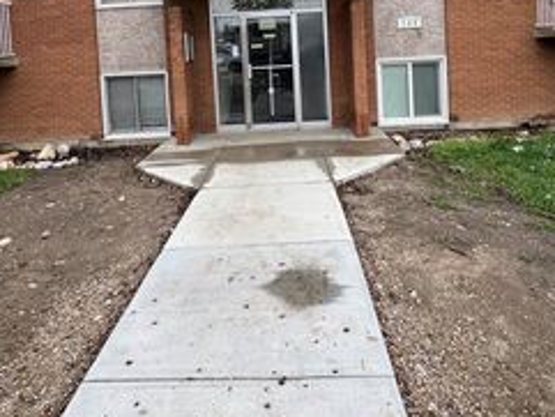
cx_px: 272
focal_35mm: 27
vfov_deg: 47.7
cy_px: 66
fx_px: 433
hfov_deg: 65.3
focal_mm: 1.57
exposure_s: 1/1206
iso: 32
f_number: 1.8
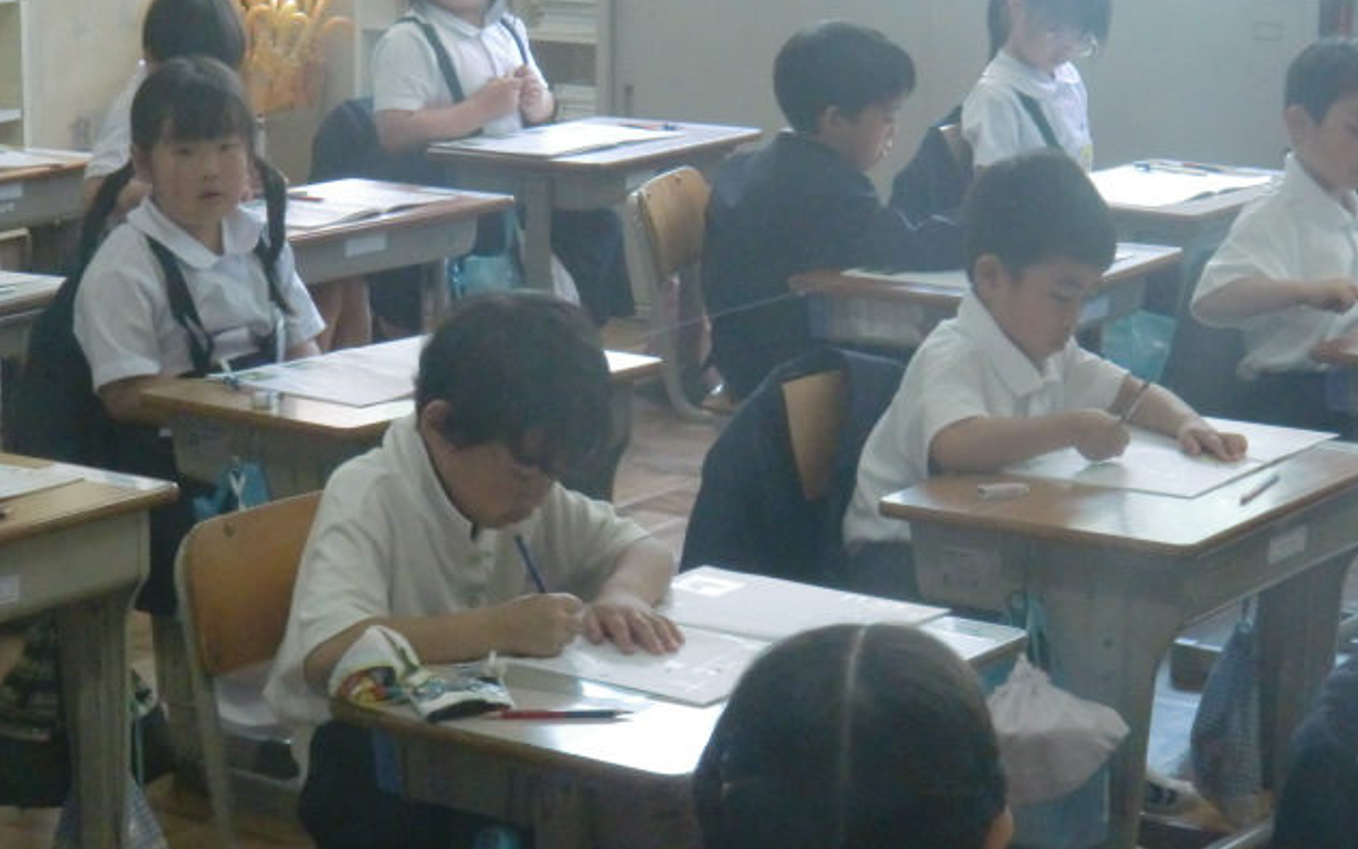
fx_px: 3812
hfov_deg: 20.2
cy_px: 385
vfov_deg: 12.7
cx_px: 685
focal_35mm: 103
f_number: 5.1
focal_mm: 16.74
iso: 640
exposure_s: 1/100
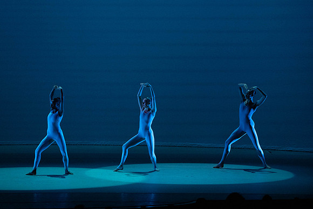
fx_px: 1644
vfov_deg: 7.3
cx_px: 156
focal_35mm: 189
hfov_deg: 10.9
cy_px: 104
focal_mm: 189
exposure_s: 1/400
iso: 16000
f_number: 5.6
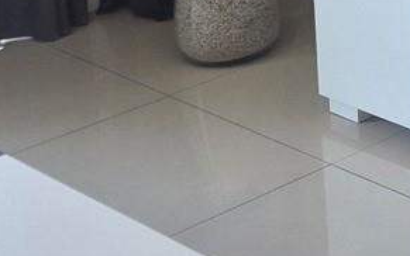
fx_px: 1498
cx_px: 851
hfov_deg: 13.2
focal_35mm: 134
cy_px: -301
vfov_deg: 9.1
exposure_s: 1/120
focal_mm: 5.4
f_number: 1.8
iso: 160
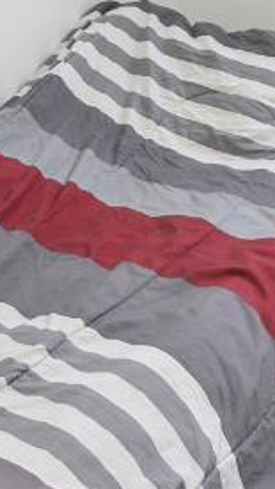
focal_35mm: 80
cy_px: -209
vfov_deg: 22.5
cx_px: -28
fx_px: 1035
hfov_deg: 14.8
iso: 400
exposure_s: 1/60
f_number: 8
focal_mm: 14
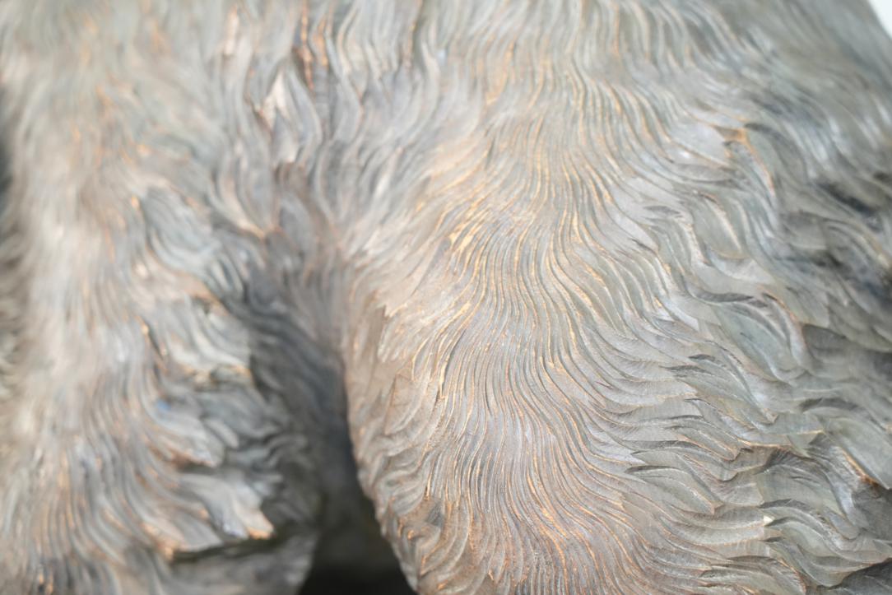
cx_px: 446
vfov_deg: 13.0
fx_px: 2602
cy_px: 298
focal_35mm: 105
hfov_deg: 19.5
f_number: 4
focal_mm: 105
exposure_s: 1/125
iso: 4000
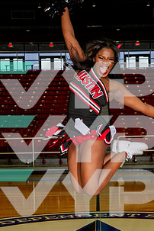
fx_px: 552
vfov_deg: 23.6
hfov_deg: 15.9
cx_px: 102
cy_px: 140
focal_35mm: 86
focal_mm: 58
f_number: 7.1
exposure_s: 1/320
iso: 800
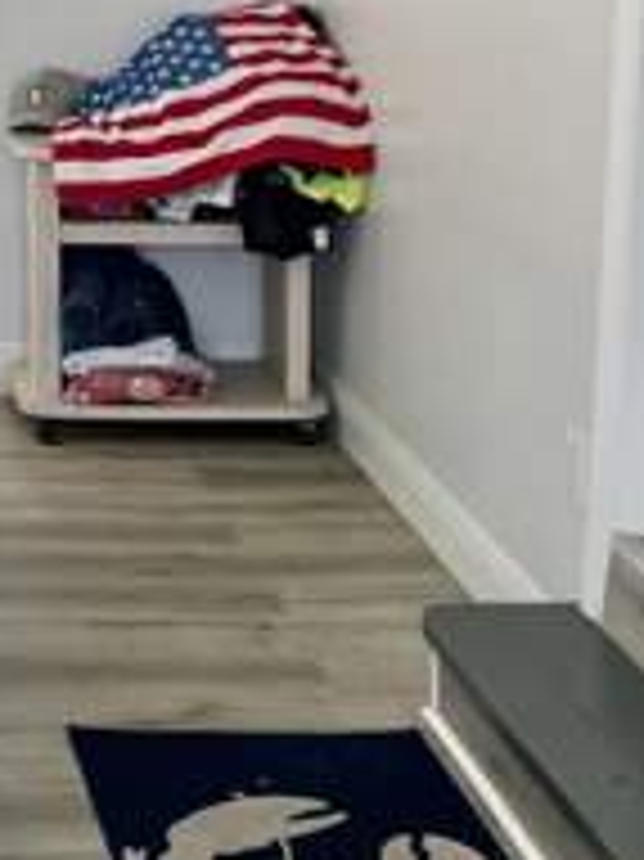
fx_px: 2160
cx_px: -261
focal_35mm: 87
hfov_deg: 15.8
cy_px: -18
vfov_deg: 21.6
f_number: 1.5
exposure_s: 1/225
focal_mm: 5.7
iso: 40
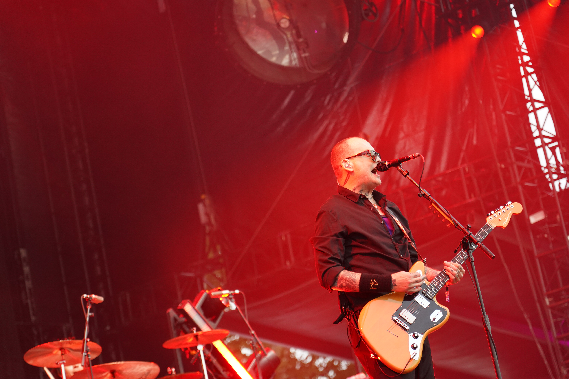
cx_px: 284
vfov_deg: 13.0
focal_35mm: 105
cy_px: 190
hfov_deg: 19.5
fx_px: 1659
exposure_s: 1/160
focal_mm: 105
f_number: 4
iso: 2000
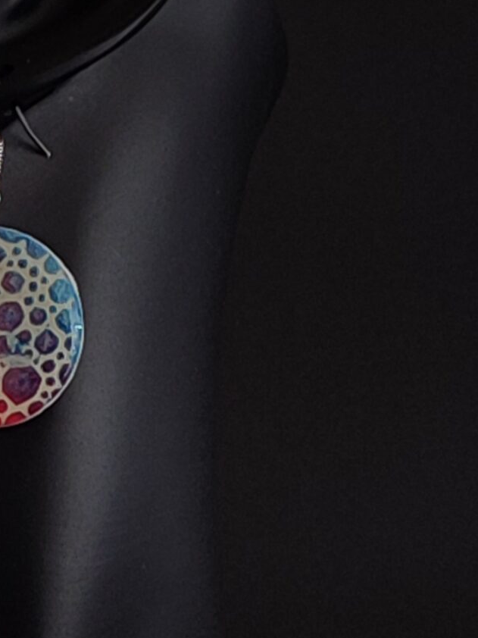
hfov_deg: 18.7
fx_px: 1345
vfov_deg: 23.5
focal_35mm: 73
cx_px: -139
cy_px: 831
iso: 200
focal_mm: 5.89
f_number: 1.89
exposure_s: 1/14
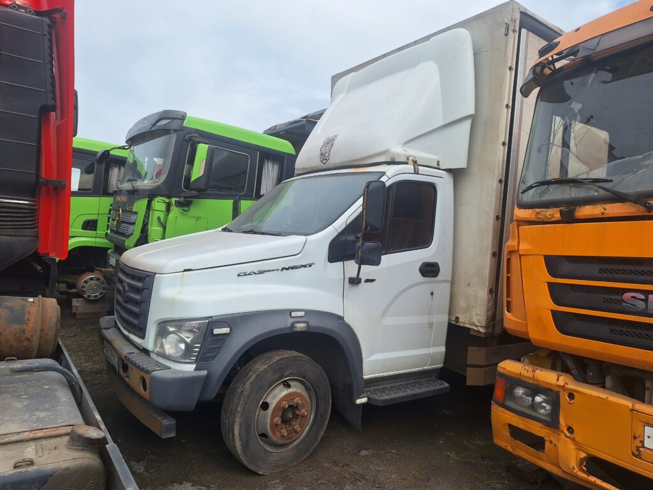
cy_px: 245
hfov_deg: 73.9
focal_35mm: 23
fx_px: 434
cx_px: 326
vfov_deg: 58.9
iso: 40
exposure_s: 1/2075
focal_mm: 5.54
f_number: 1.8
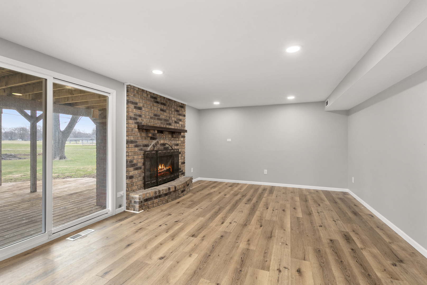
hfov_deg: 100.4
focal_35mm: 15
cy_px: 142
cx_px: 214
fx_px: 178
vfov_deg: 77.4
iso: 250
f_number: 8
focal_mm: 10
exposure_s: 1/4
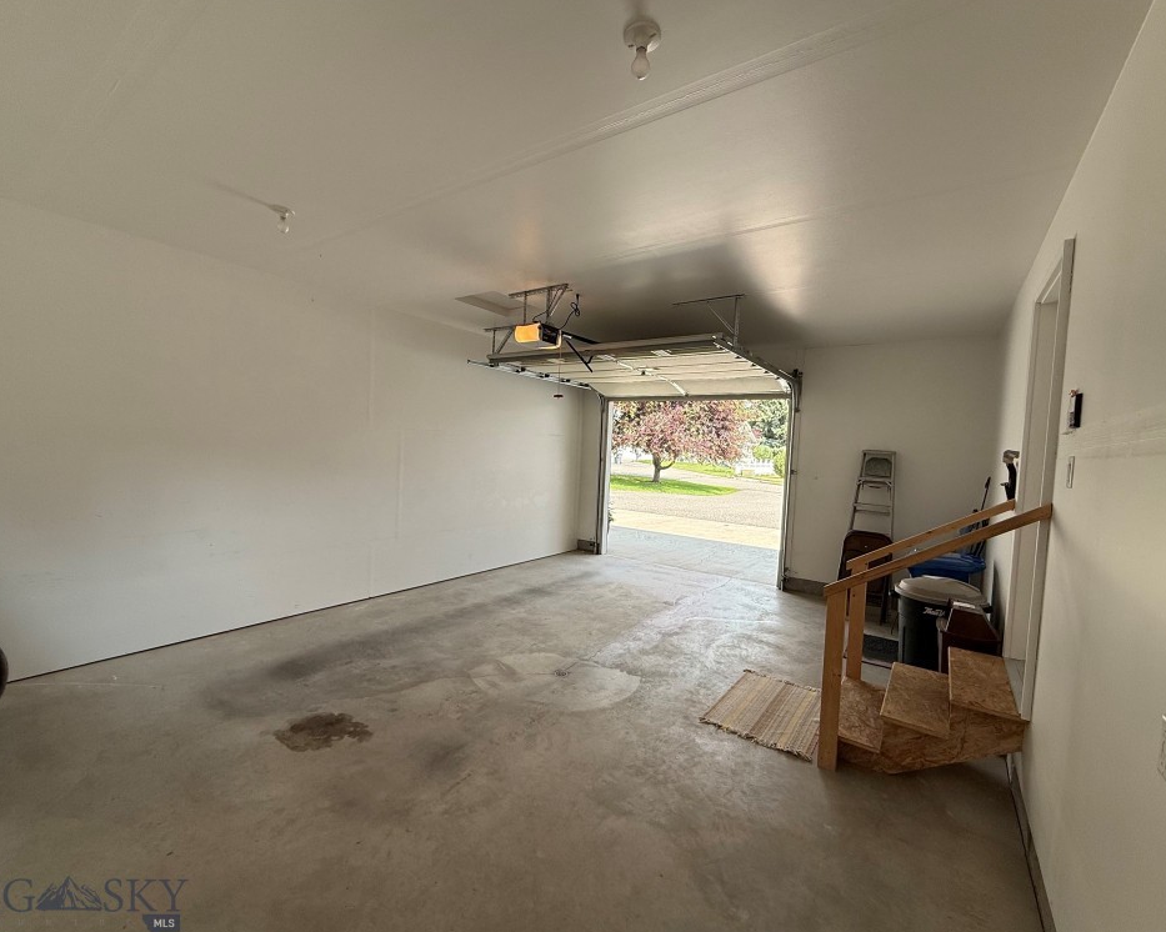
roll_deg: -2.5
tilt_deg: -2.9
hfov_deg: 96.8
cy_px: 470
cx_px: 585
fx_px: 518
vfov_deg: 84.0
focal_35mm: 15
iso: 64
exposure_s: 1/318
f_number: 2.2
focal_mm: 2.22
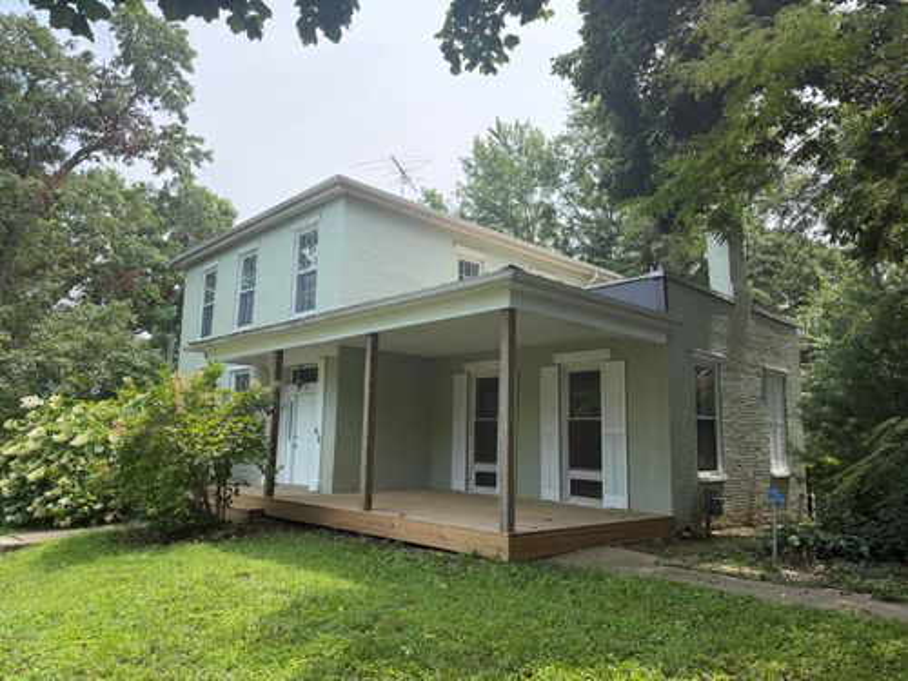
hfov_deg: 71.6
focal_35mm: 24
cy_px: 340
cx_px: 454
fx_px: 630
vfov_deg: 56.8
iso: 100
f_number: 1.78
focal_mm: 6.76
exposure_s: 1/1949
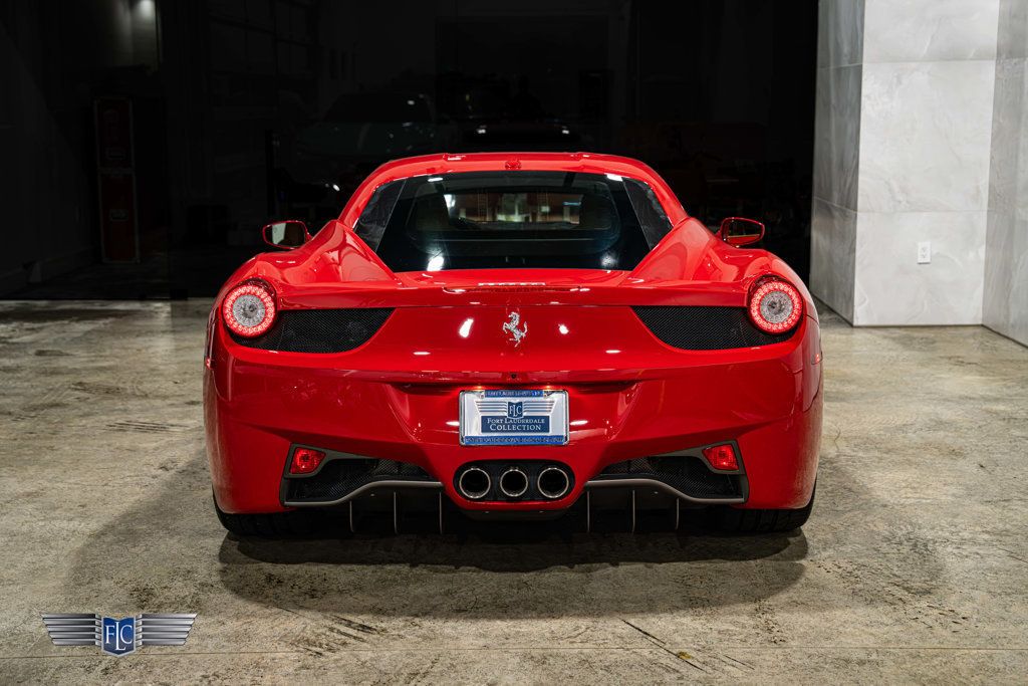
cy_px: 330
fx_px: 1481
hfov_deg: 38.3
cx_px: 514
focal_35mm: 52
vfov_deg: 26.1
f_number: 4
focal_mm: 50
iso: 1600
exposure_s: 1/80
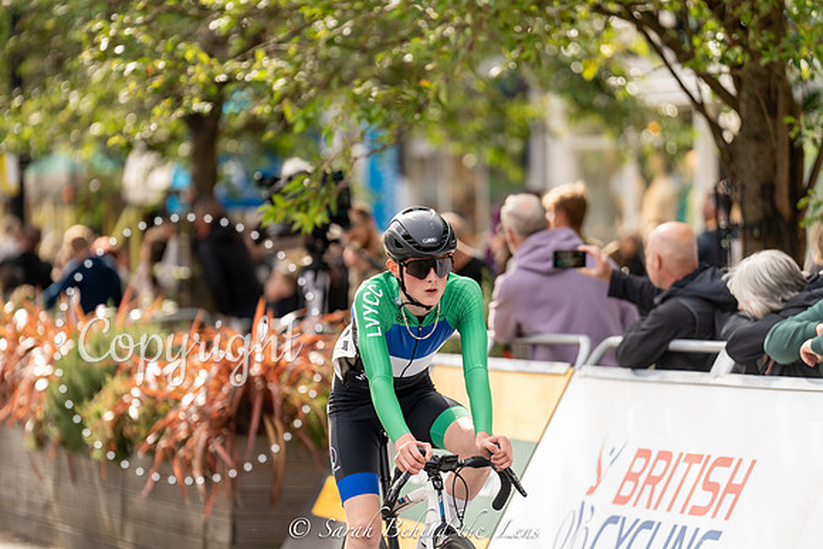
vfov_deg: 7.1
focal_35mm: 194
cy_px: 274
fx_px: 4436
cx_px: 412
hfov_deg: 10.6
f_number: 3.2
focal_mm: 194
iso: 400
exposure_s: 1/1000
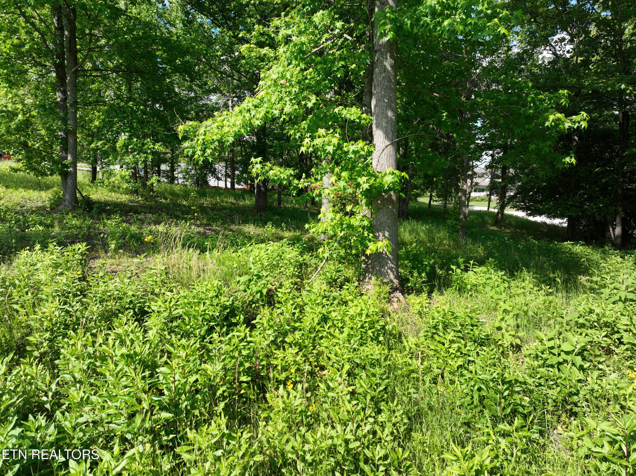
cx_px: 318
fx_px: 441
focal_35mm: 24
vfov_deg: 56.8
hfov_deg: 71.6
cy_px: 238
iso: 100
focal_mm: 12.29
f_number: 2.8
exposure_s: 1/1000
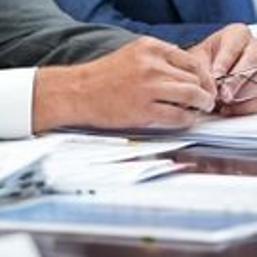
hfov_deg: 3.1
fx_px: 4712
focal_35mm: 561
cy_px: -175
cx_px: -9
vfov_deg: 3.1
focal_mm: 128
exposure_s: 1/125
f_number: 2.8
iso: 800
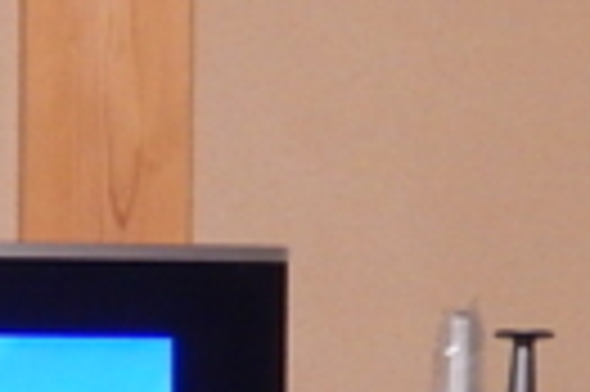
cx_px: -676
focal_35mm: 215
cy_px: 870
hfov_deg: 8.9
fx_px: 3519
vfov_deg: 6.1
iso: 400
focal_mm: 8.1
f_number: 4.3
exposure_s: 1/10
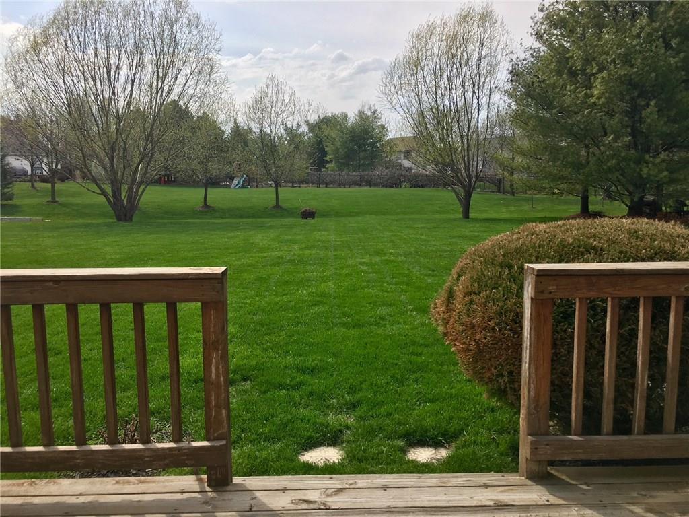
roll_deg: +0.6
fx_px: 577
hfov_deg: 61.7
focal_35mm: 29
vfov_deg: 48.2
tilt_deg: -7.9
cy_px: 258
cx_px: 344
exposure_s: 1/1115
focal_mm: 4.15
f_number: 2.2
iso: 25
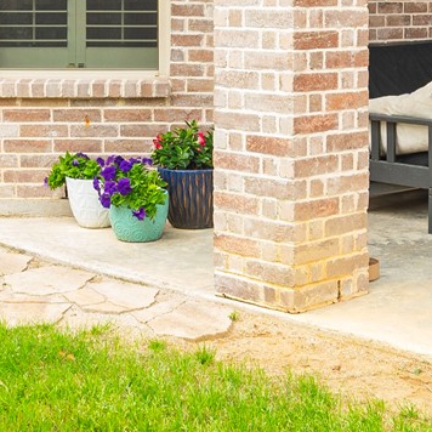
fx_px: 1172
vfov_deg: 20.2
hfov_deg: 20.9
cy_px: -2
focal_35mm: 83
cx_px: 231
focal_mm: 16
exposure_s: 1/13
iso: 100
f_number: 7.1
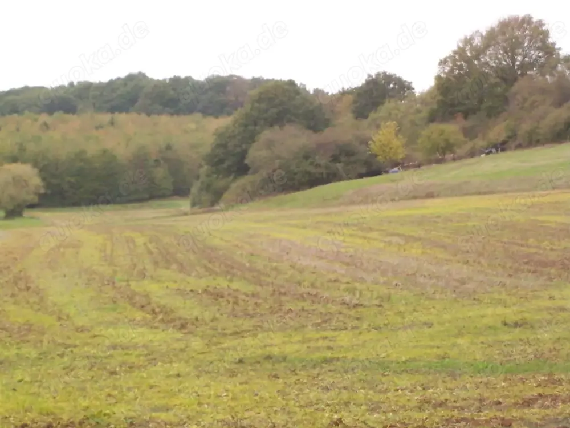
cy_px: 214
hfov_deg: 18.2
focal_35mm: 108
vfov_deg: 13.7
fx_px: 1778
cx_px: 285
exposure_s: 1/210
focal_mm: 18
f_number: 4.8
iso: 160
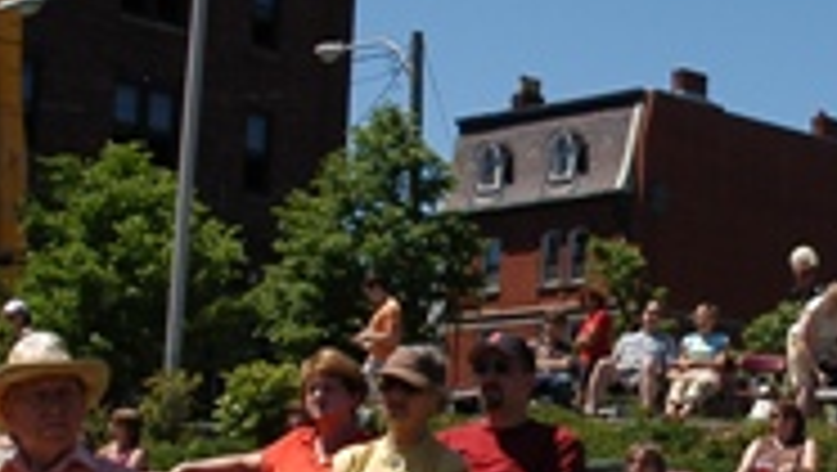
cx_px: 855
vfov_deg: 9.9
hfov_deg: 17.0
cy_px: 387
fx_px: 2732
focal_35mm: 123
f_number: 9
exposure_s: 1/320
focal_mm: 22
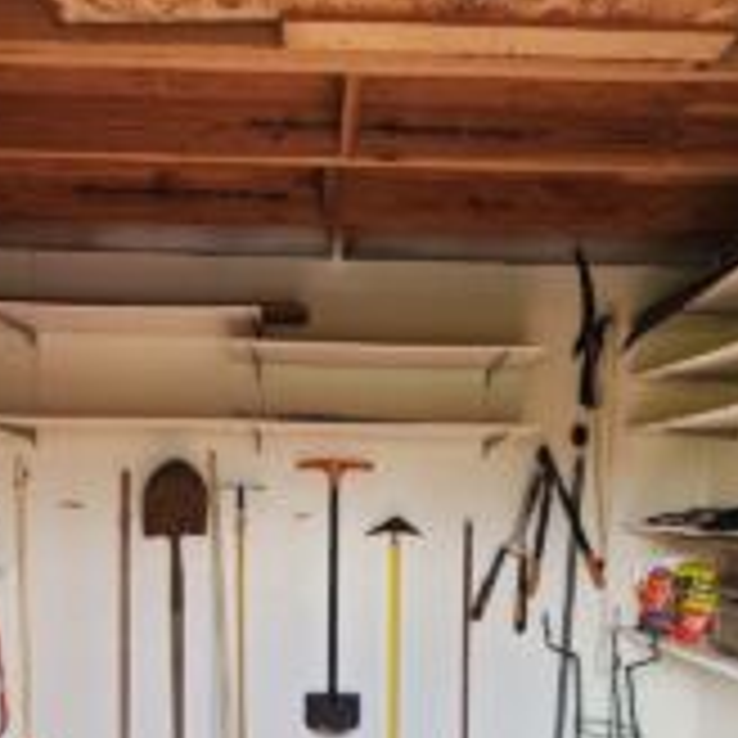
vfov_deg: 53.9
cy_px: 576
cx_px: 324
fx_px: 675
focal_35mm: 28
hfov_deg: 57.1
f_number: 2.2
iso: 50
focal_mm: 2.2
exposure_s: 1/120
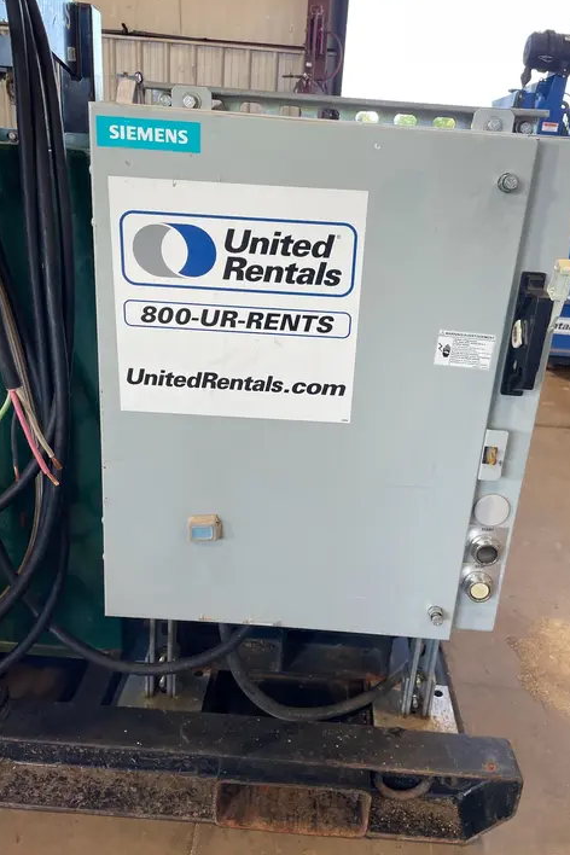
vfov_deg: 65.5
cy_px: 428
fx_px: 665
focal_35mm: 28
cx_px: 292
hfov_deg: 46.4
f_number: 1.6
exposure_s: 1/121
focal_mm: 4.2
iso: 50
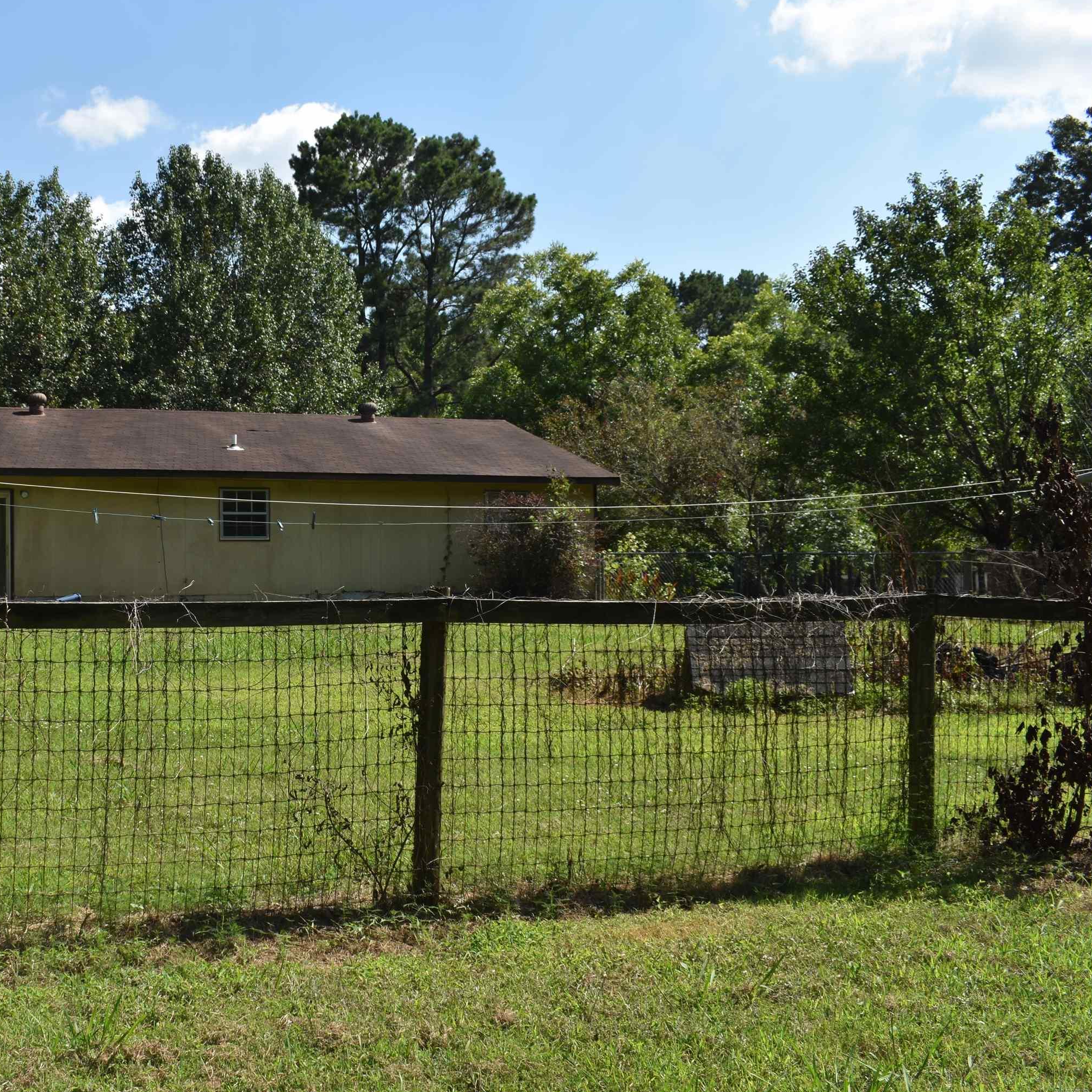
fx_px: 1392
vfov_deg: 42.8
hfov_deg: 41.6
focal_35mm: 39
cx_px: 273
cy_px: 543
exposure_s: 1/200
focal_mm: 20
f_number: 9
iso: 100
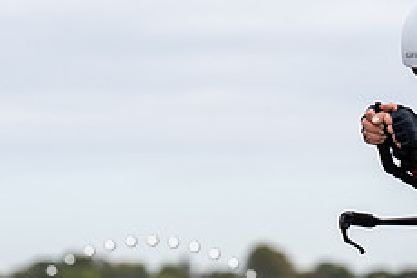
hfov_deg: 5.3
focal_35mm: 386
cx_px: 578
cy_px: 279
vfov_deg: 3.6
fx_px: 4468
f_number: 3.5
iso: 125
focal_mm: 120
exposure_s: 1/800
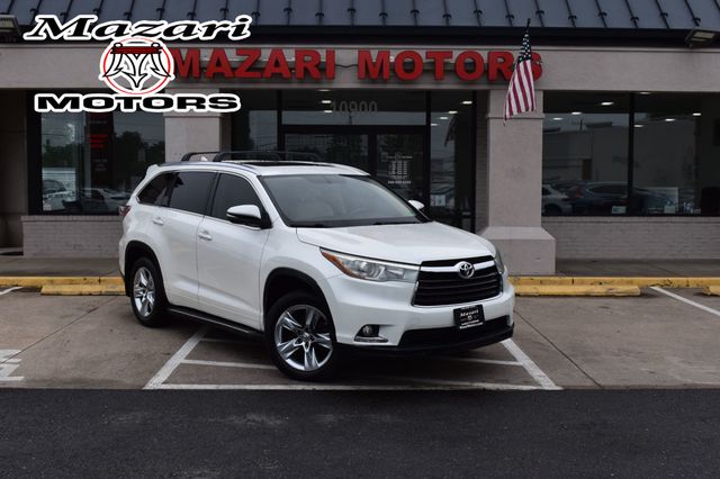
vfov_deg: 31.9
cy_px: 240
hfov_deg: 46.4
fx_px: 840
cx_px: 360
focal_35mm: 42
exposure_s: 1/500
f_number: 11
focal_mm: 28
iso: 400
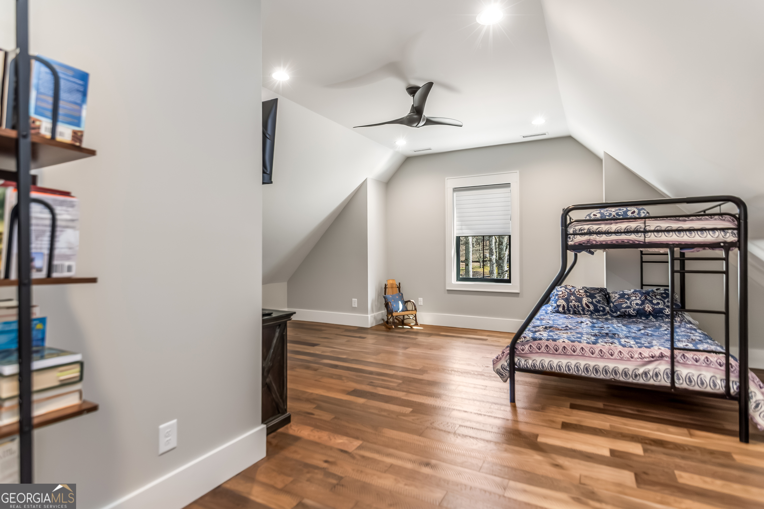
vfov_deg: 72.1
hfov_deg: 95.0
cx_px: 382
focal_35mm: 16
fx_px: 350
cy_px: 254
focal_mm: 11
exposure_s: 1/60
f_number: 3.2
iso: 400
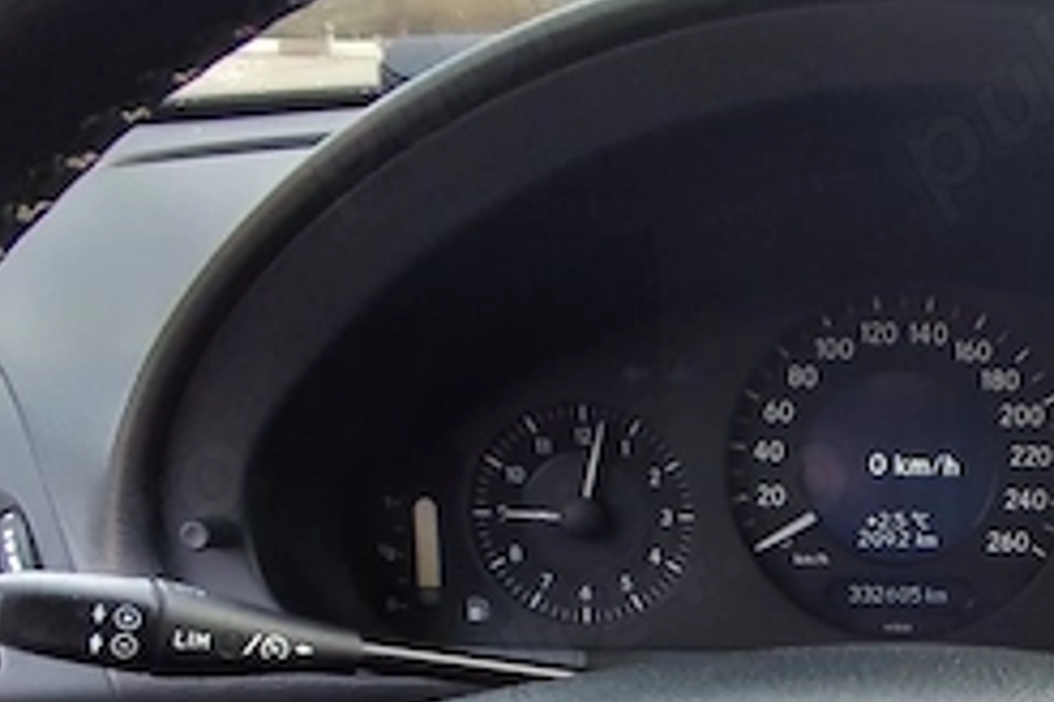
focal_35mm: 54
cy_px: 781
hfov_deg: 35.4
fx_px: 1581
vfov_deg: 23.4
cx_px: 874
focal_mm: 1.65
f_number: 2.2
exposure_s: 1/252
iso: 50
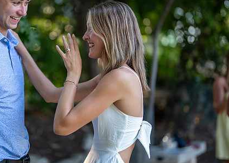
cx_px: 76
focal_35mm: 76
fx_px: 494
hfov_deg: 26.0
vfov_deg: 18.8
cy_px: 76
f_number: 1.2
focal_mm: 50
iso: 2000
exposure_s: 1/6400
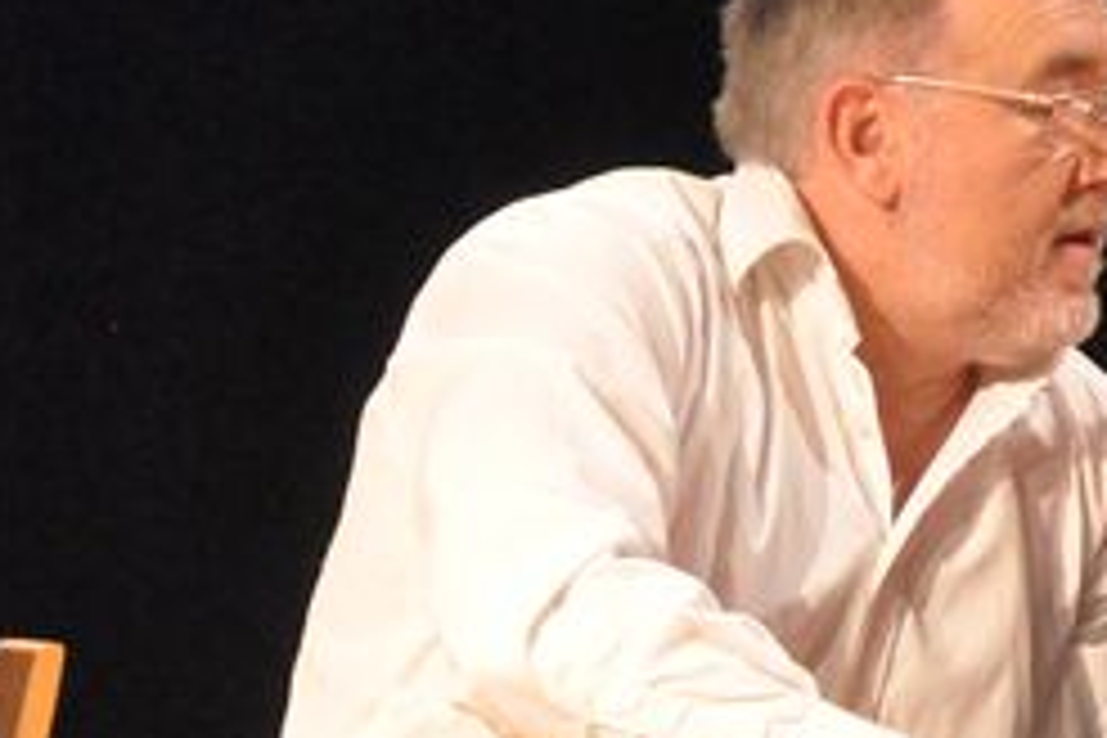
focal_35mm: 511
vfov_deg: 2.7
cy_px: 380
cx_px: 1413
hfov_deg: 4.0
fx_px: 15700
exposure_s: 1/80
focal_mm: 105
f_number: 5.6
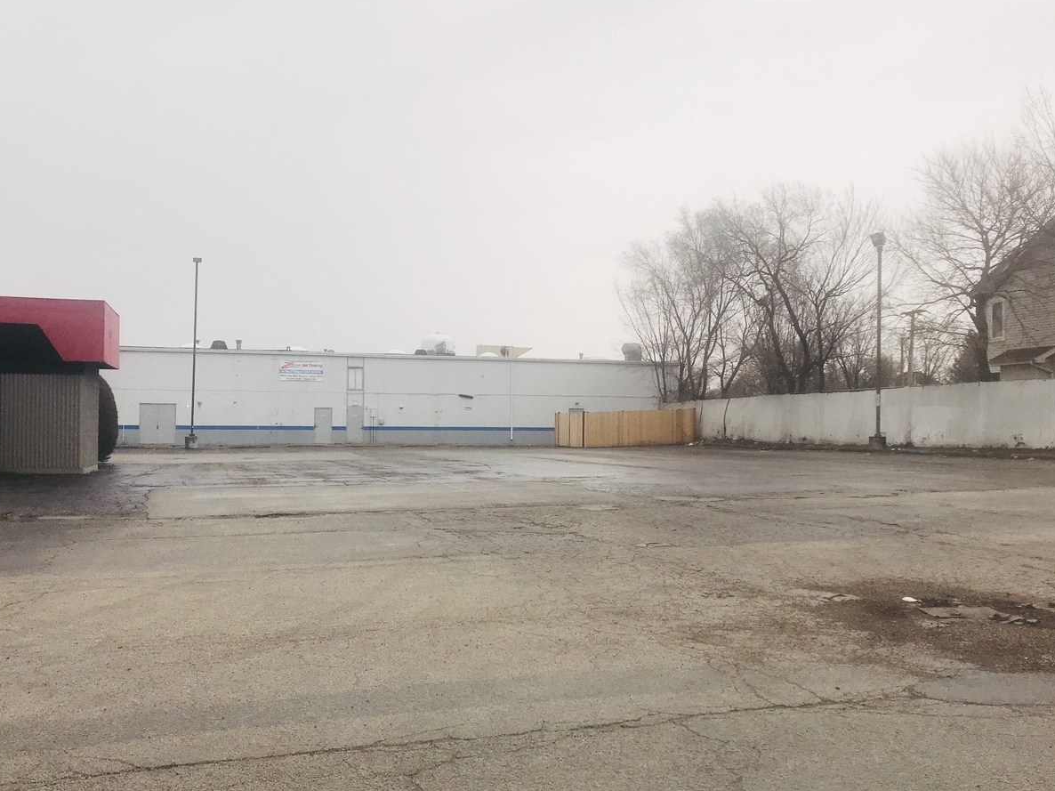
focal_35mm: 34
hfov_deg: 54.0
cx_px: 541
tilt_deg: +2.0
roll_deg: +0.5
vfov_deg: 41.8
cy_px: 418
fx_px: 1036
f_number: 1.8
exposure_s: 1/1916
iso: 20
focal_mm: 3.99
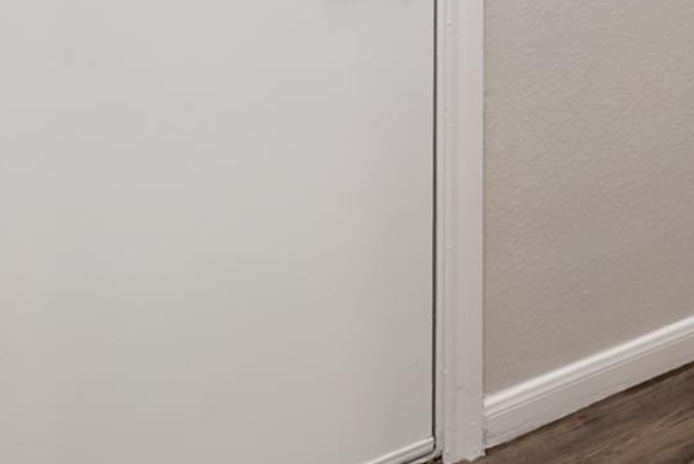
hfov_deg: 32.5
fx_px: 1003
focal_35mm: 52
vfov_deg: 20.6
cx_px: 801
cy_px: -300
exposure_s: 1/2
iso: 400
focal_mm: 14
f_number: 8
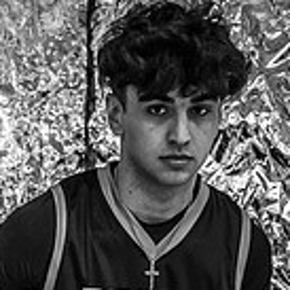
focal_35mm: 123
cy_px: 430
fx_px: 1166
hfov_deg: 14.1
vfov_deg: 13.4
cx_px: 37
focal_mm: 44
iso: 320
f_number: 4
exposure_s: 1/250
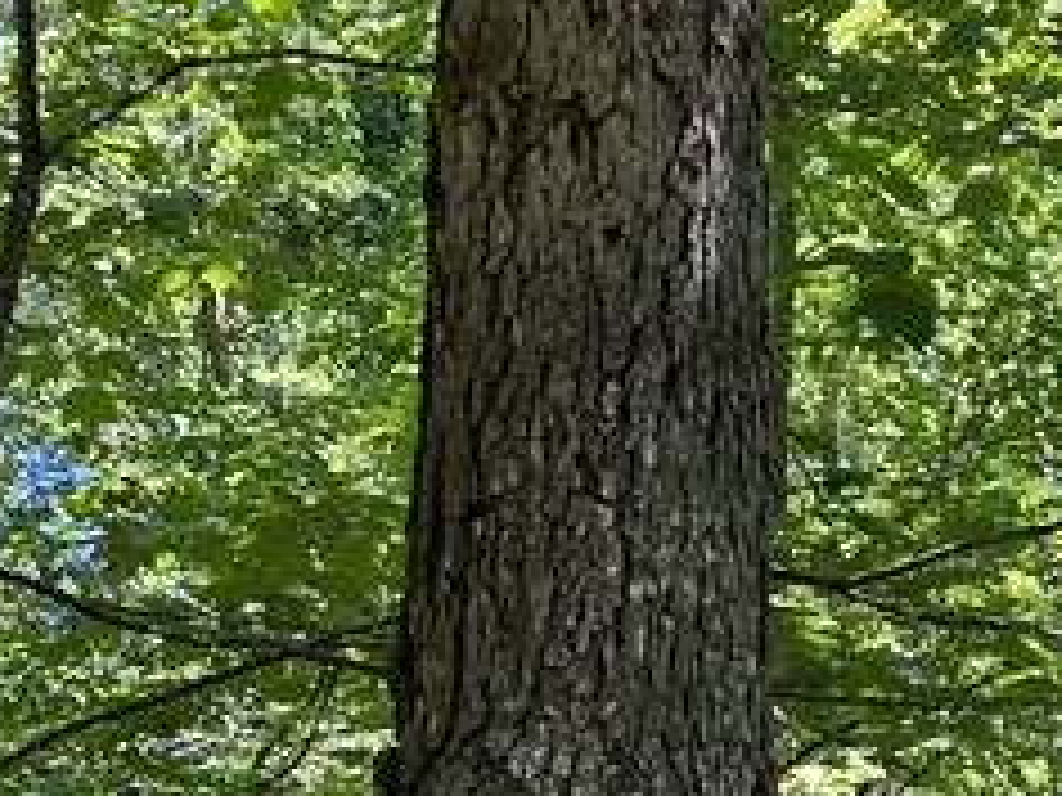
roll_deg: +0.5
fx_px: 3467
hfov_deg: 17.4
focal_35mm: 113
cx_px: 621
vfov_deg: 13.1
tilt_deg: +12.3
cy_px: 526
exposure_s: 1/342
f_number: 1.5
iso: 50
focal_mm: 5.7
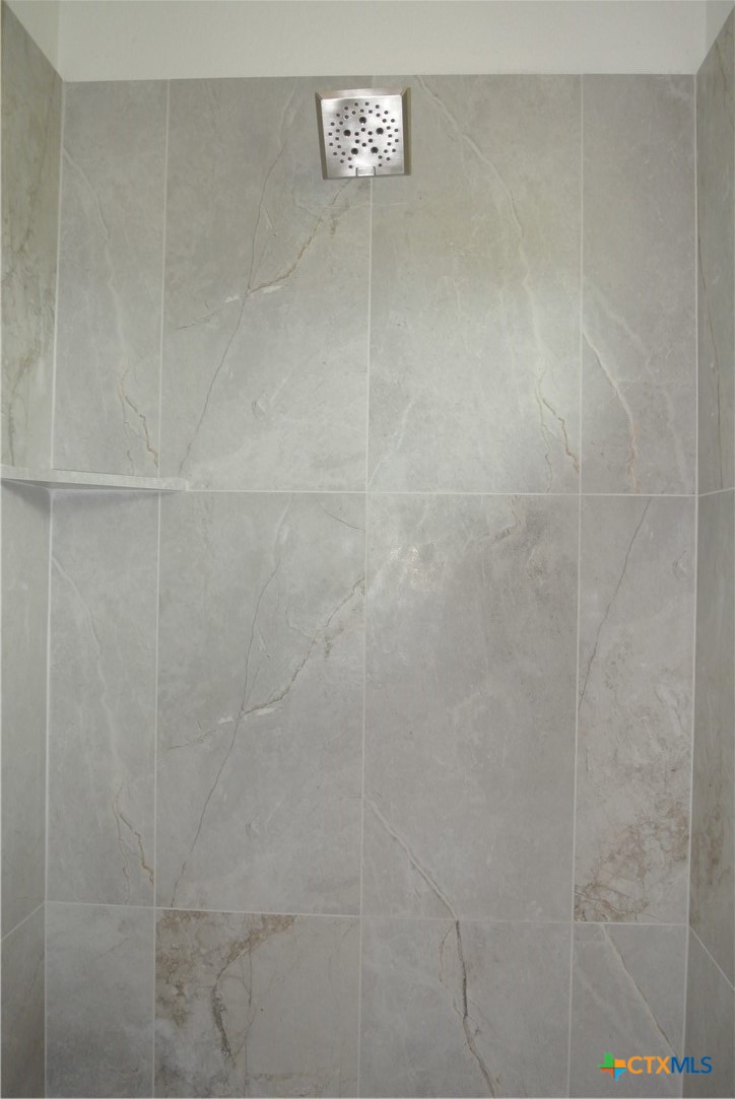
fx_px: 947
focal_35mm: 31
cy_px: 550
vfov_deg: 60.2
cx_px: 368
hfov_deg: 42.4
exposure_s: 1/60
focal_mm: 11.8
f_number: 3.8
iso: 800
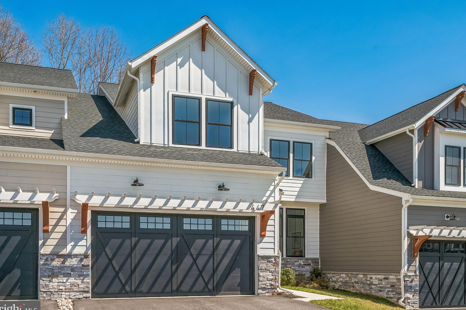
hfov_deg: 53.1
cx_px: 228
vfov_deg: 36.9
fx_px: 466
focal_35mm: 36
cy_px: 159
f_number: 10
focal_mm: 35
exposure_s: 1/800
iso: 640
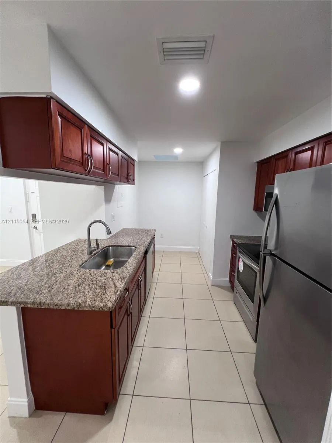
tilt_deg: -7.8
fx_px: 166
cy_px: 222
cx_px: 166
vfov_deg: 106.2
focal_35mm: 13
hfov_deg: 89.9
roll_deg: -0.7
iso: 160
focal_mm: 1.57
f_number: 1.8
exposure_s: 1/60
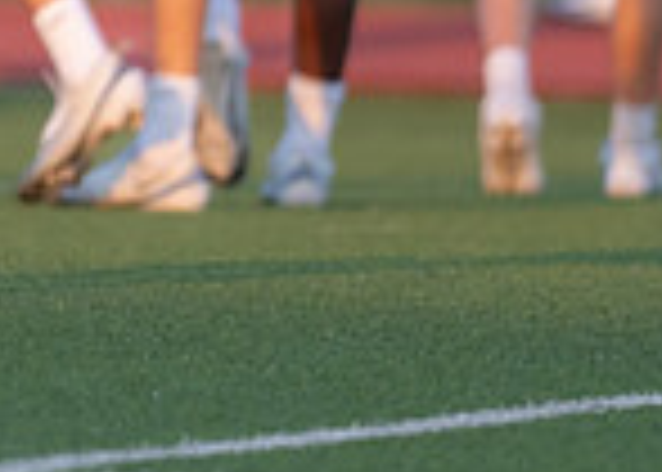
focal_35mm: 1213
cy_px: -432
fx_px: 22806
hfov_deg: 1.7
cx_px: -361
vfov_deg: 1.2
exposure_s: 1/1250
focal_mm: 200
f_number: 2.8
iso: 640
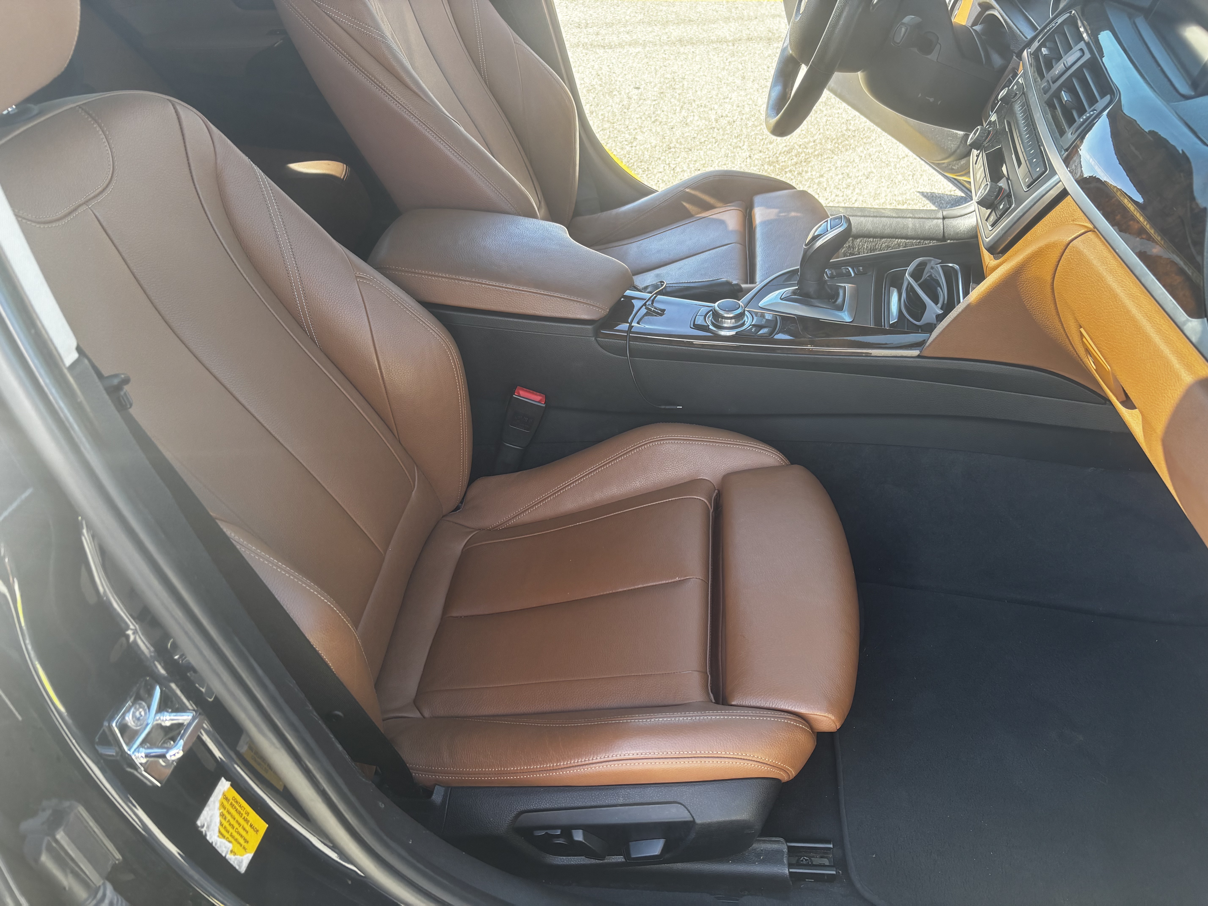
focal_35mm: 26
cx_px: 604
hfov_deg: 67.3
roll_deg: +1.6
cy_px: 453
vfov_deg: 53.1
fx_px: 907
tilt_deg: -41.3
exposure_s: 1/155
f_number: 1.6
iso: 50
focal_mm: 5.96
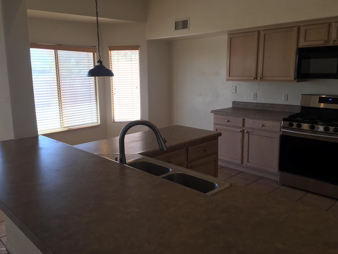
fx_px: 293
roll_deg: +0.7
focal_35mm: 30
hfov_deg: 60.0
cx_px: 164
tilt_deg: -7.4
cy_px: 126
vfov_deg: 46.8
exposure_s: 1/120
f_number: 2.2
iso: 40
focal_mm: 4.15
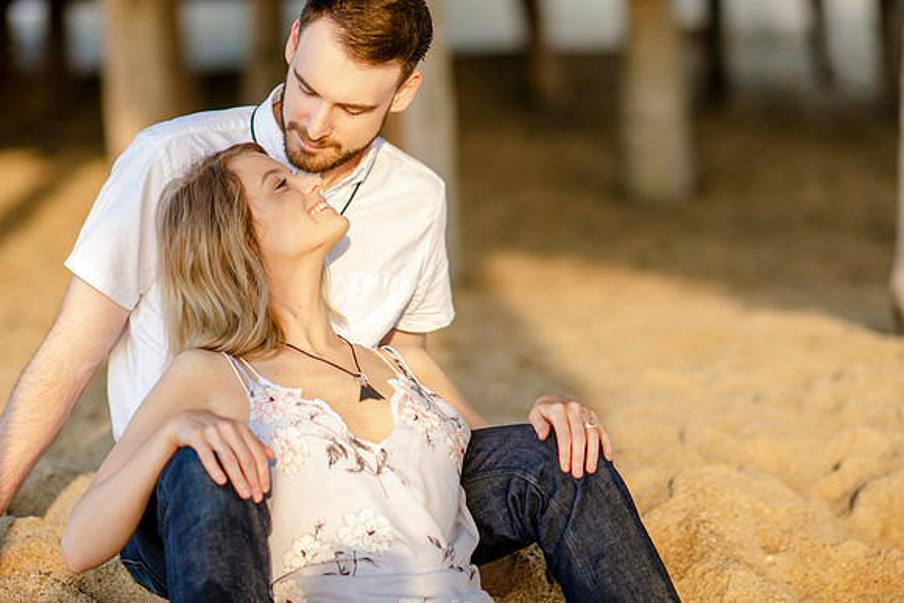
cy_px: 302
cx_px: 452
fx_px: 3202
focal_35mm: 128
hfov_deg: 16.1
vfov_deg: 10.8
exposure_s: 1/500
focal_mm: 85
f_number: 1.8
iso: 125
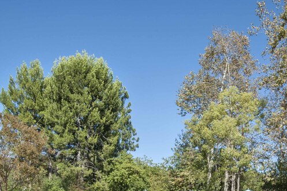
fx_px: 295
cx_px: 220
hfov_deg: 49.5
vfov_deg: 32.1
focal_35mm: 37
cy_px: 205
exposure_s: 1/125
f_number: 13
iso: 200
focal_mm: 17
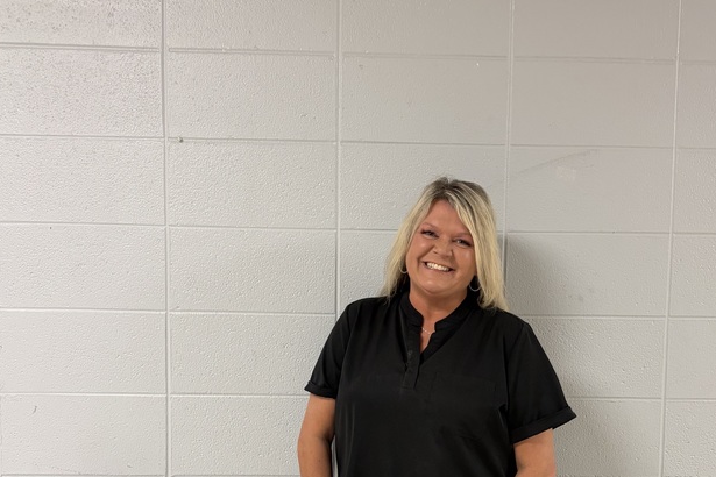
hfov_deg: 43.5
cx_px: 398
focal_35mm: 45
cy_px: 391
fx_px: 895
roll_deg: -0.2
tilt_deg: -5.3
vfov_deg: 29.1
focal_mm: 5.96
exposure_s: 1/60
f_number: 1.6
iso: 160
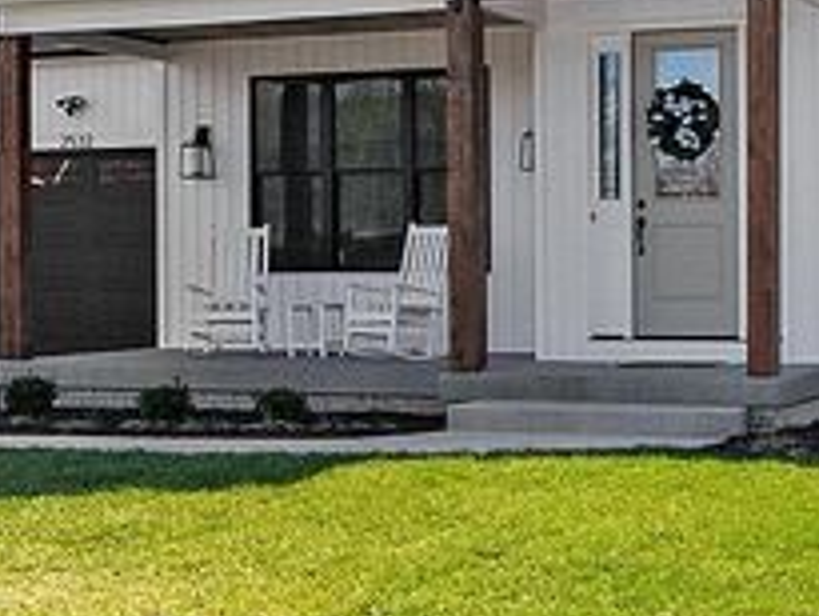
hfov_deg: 23.5
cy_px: -10
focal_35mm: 82
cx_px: 627
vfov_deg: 17.6
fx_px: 1941
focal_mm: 35
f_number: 10
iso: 640
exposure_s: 1/500
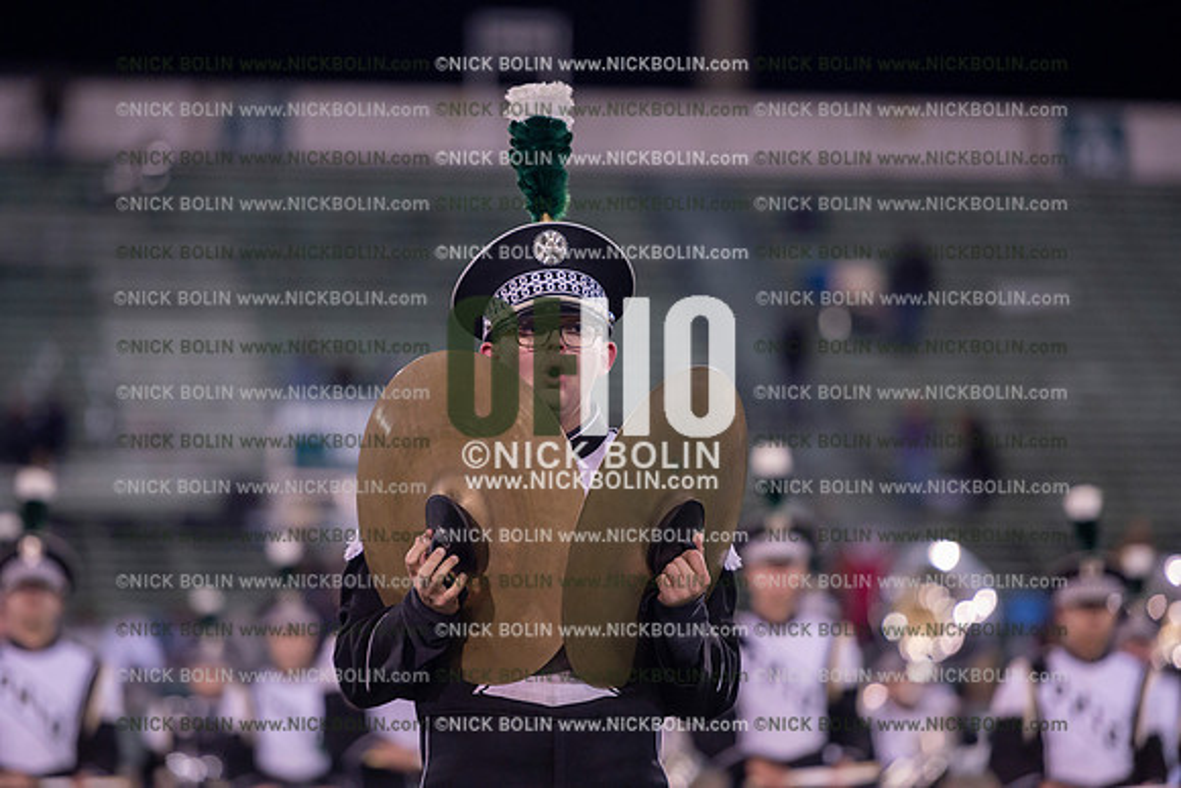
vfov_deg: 7.4
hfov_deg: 11.1
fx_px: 6070
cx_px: 590
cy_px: 394
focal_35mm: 185
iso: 2500
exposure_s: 1/1250
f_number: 2.8
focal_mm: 185
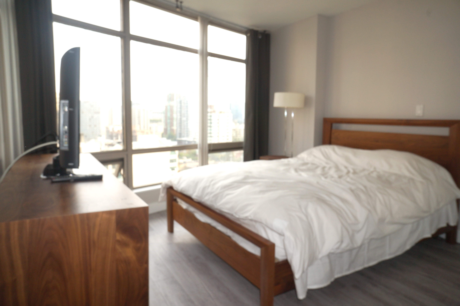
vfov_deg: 53.0
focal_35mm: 24
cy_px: 153
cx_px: 230
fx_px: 306
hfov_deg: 73.8
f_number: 9
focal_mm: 16
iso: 200
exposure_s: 1/100
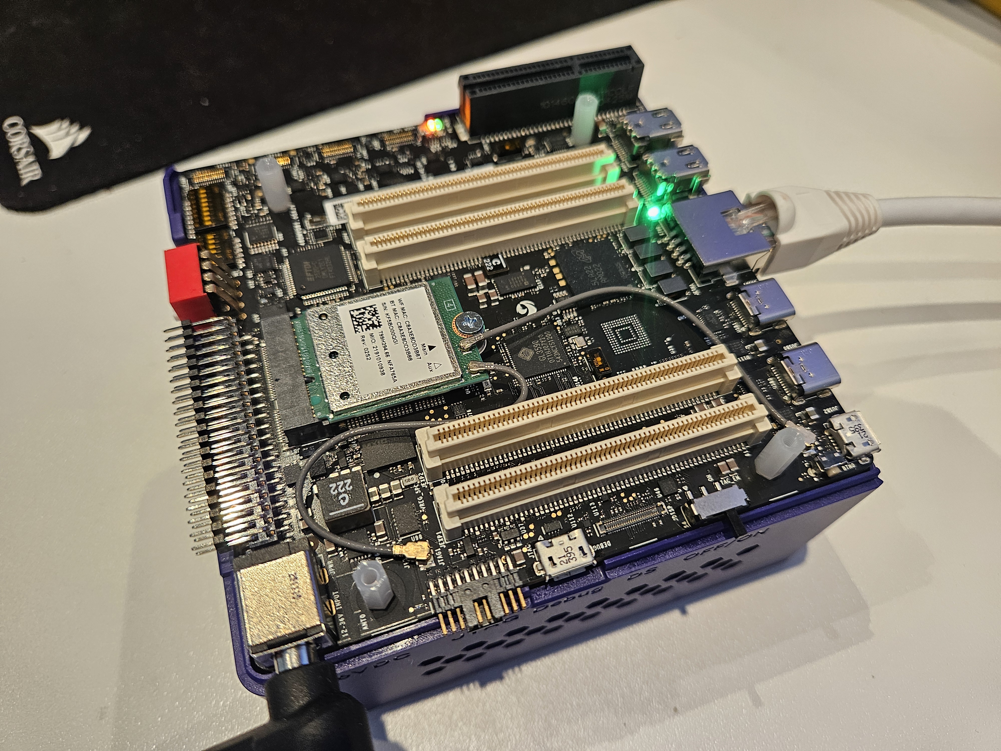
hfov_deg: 73.9
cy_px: 376
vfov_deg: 58.9
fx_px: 665
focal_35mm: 23
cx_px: 500
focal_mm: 5.4
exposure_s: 1/100
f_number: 1.8
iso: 160
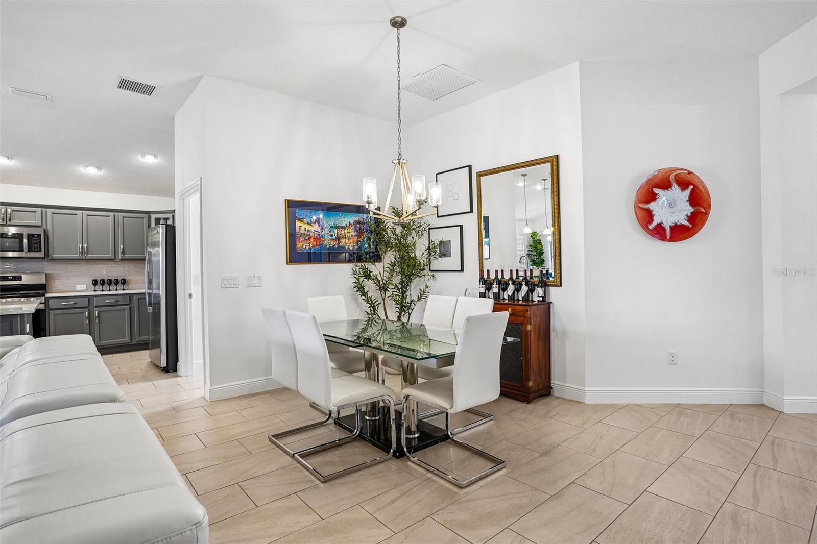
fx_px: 408
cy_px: 272
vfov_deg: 67.4
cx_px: 408
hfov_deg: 90.0
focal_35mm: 18
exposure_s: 1/13
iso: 400
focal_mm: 18
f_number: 8
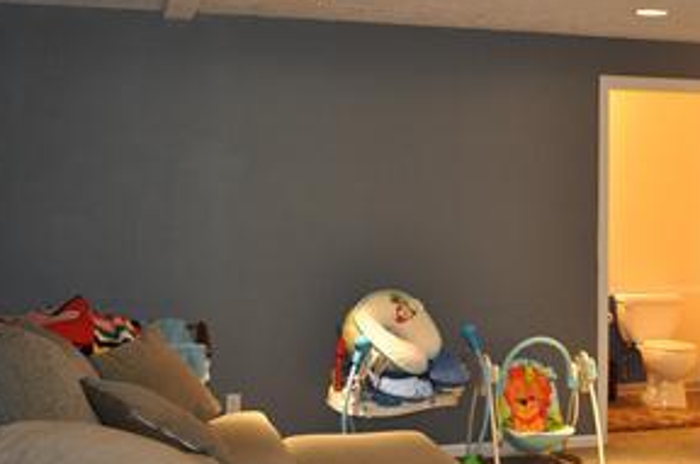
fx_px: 1165
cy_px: 154
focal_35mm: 60
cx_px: 647
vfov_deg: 22.4
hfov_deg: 31.7
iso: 800
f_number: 3.5
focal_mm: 18
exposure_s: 1/60
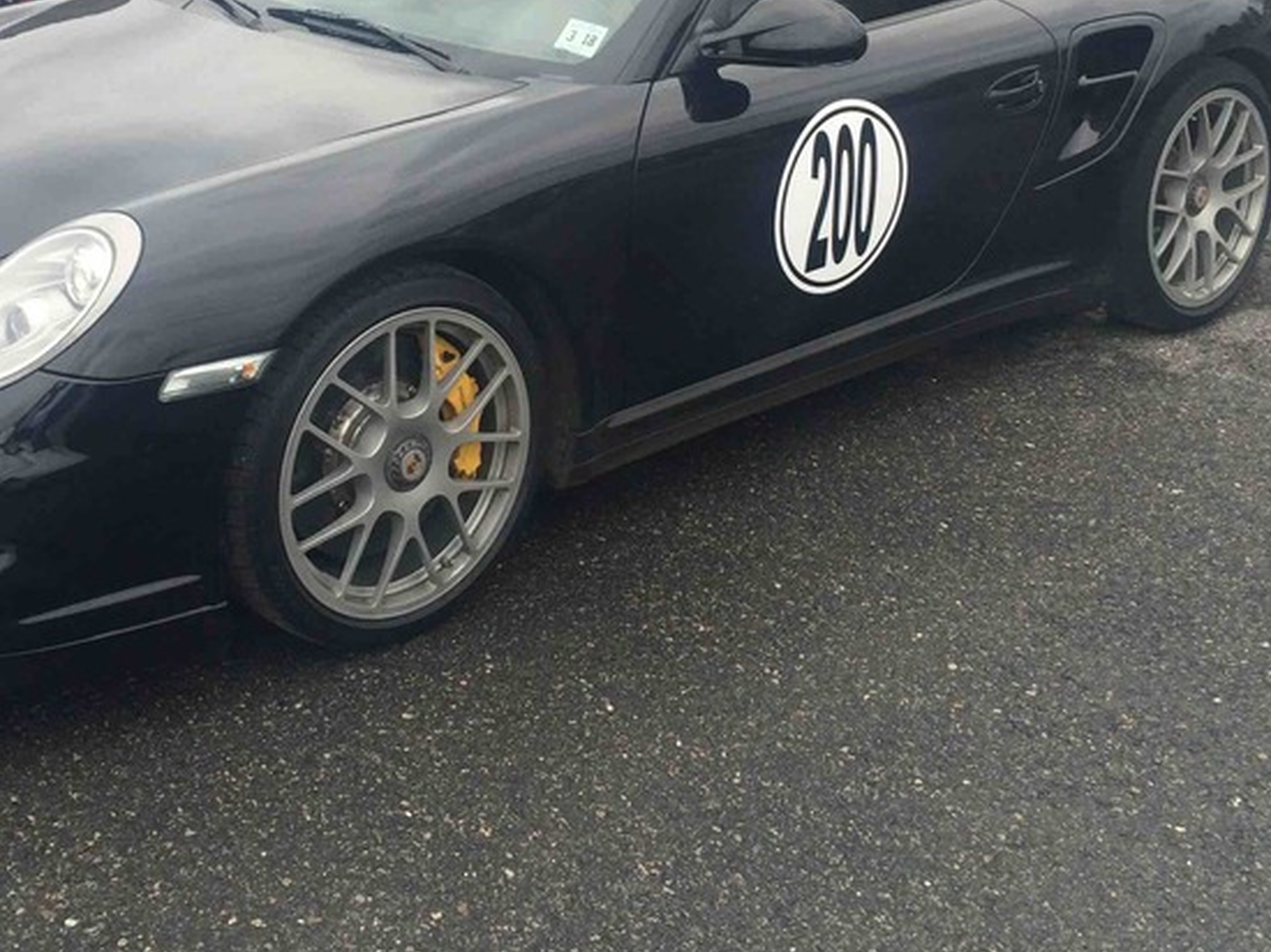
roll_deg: +1.2
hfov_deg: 35.4
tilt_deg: -16.0
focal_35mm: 54
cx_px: 481
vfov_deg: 26.2
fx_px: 1982
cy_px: 113
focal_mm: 4.15
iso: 32
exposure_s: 1/193
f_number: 2.2
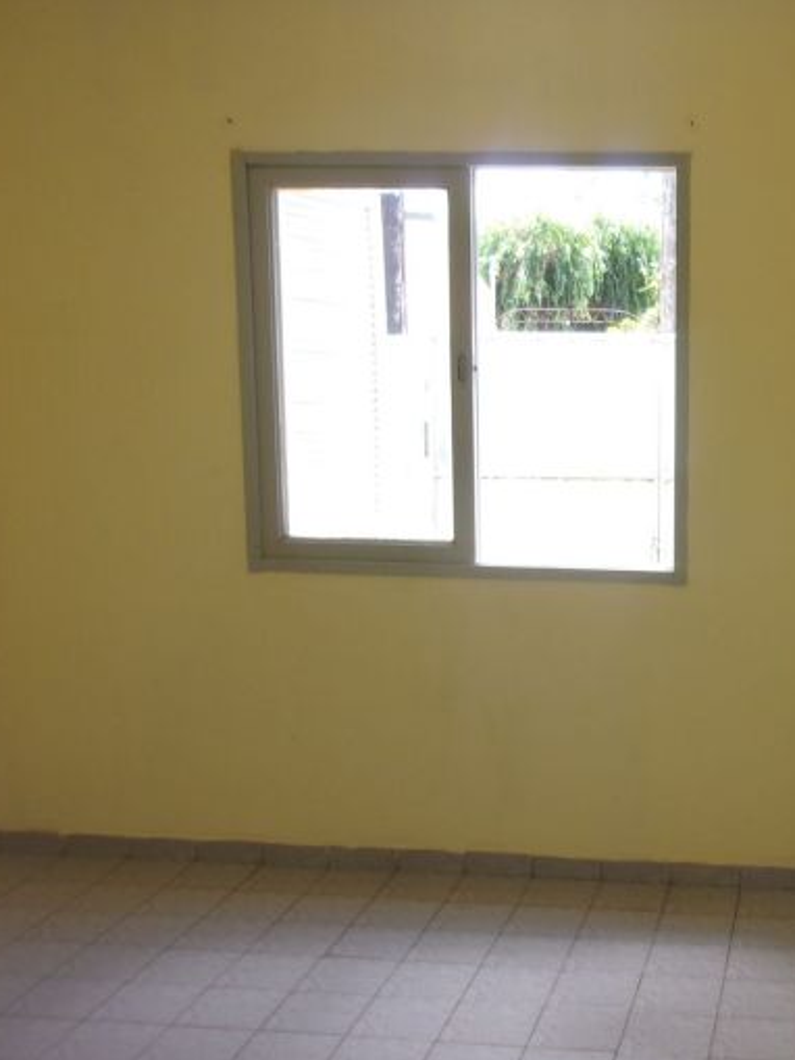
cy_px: 571
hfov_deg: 31.4
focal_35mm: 44
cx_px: 708
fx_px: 1347
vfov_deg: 42.9
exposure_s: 1/56
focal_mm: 5.1
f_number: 3.9
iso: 80
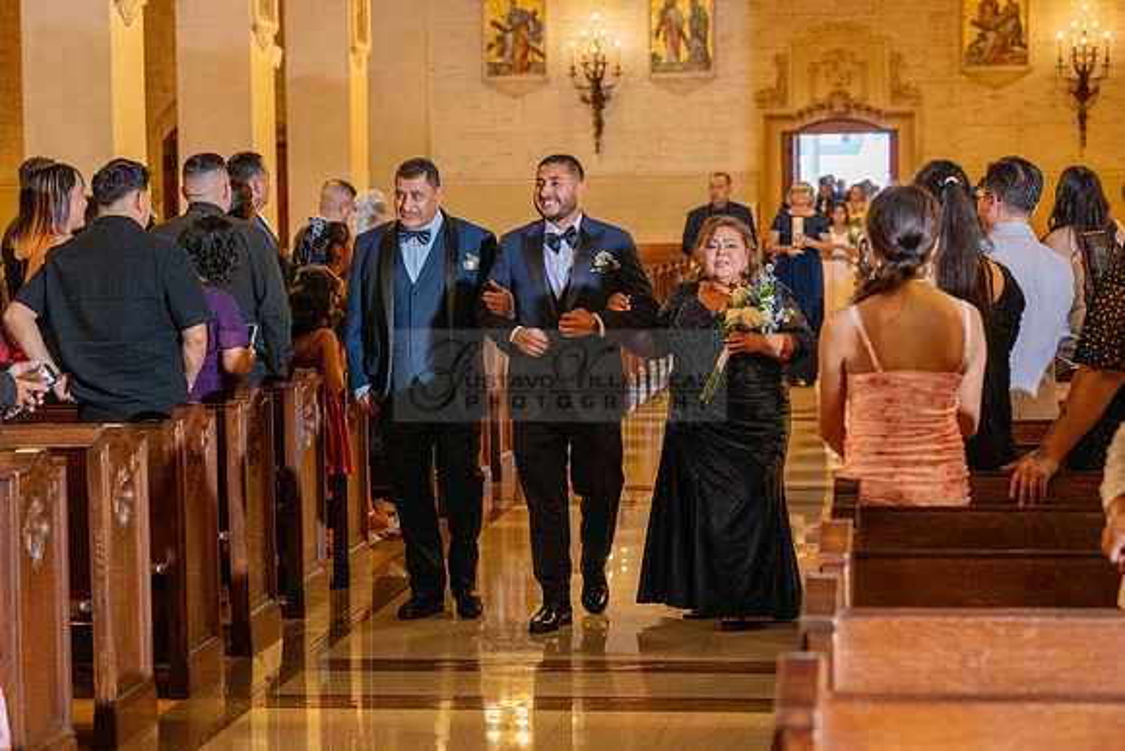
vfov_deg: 14.9
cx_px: 562
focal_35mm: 92
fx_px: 2876
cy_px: 376
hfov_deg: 22.1
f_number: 4.5
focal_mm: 92
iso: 2000
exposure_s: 1/200
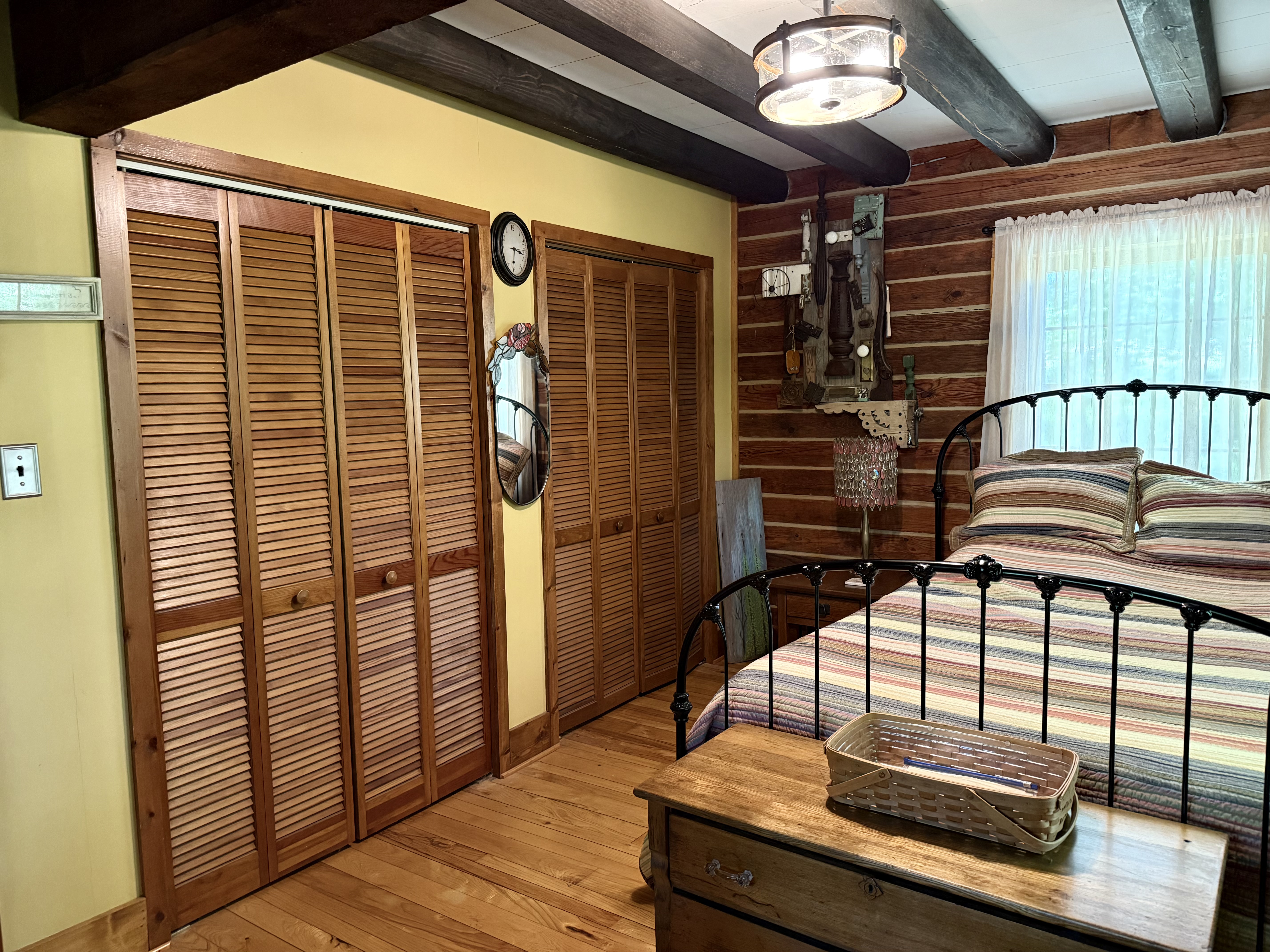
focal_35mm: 24
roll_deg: +1.4
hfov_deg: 71.6
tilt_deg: -5.4
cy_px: 476
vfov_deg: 56.8
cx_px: 635
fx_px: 881
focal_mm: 6.76
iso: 640
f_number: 1.78
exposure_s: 1/40
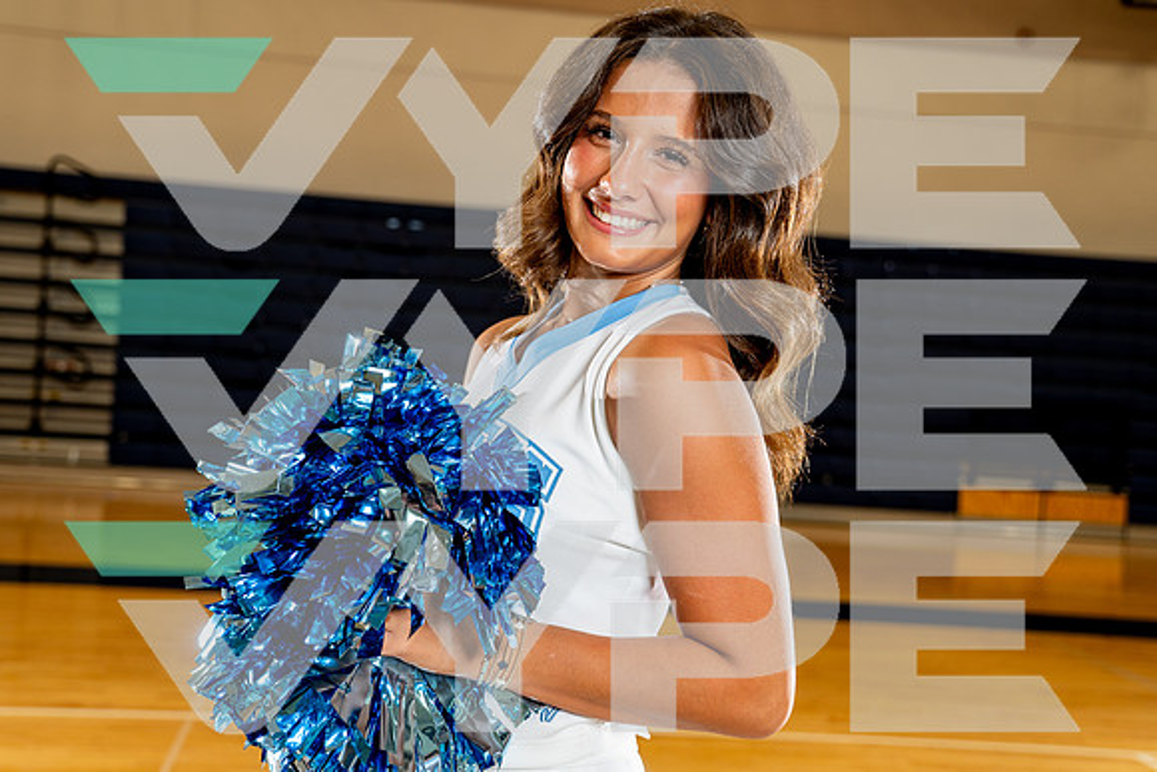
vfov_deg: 28.2
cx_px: 570
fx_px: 1538
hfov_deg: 41.2
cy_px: 386
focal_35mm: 48
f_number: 4
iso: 320
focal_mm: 43
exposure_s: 1/250
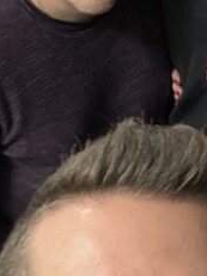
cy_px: 134
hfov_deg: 10.8
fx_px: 1061
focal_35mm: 133
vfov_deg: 14.8
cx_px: 304
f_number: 1.9
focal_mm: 2.69
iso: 250
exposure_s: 1/33
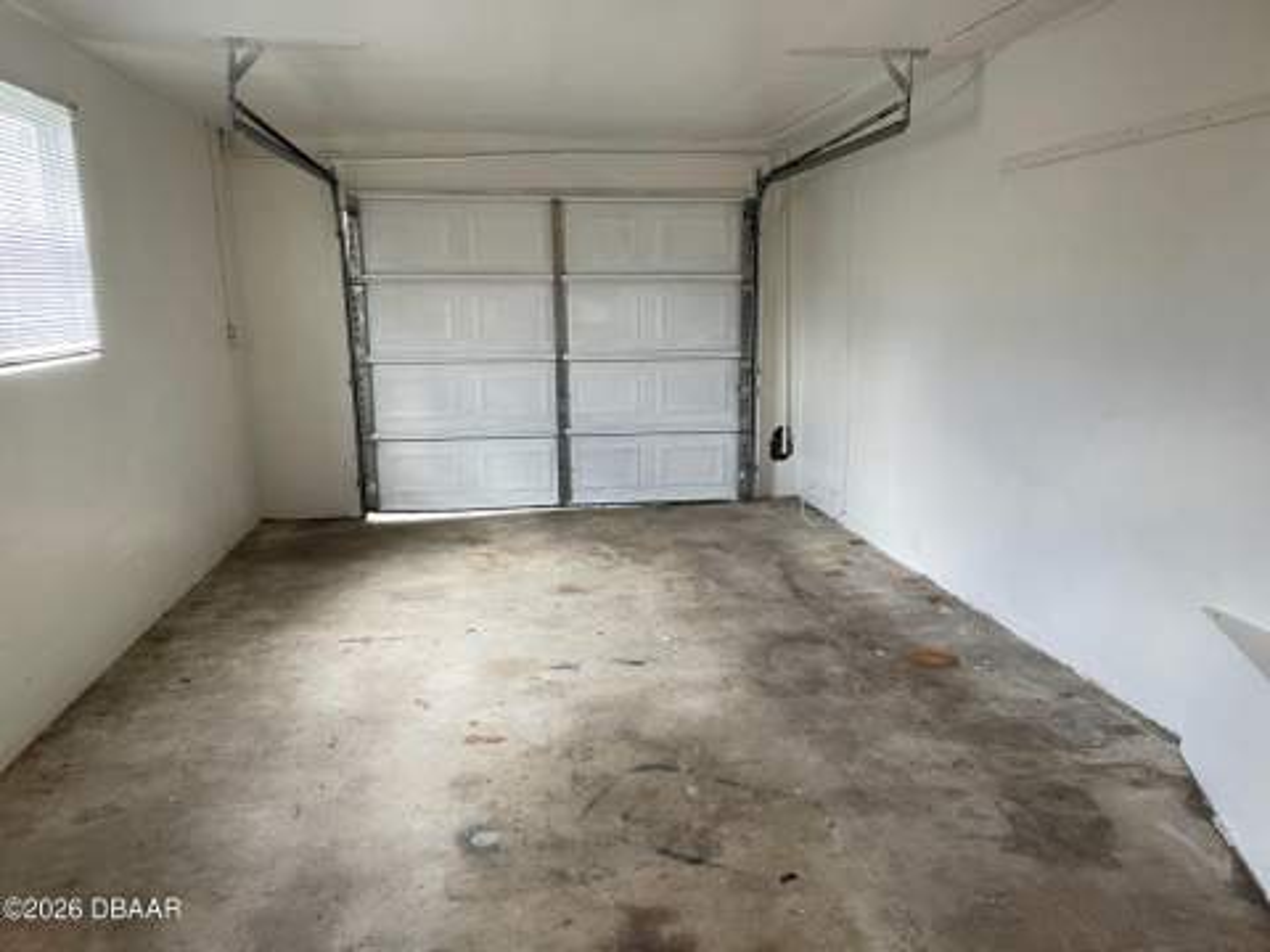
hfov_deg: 67.3
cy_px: 476
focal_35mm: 26
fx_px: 954
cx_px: 635
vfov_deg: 53.1
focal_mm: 4.2
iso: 80
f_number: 1.6
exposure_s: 1/60
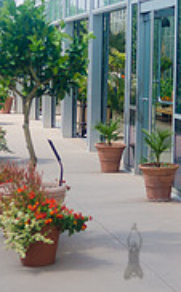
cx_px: 133
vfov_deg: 18.3
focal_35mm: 114
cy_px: 95
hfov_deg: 11.4
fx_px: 904
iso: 100
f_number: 2.5
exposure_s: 1/1000
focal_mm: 35
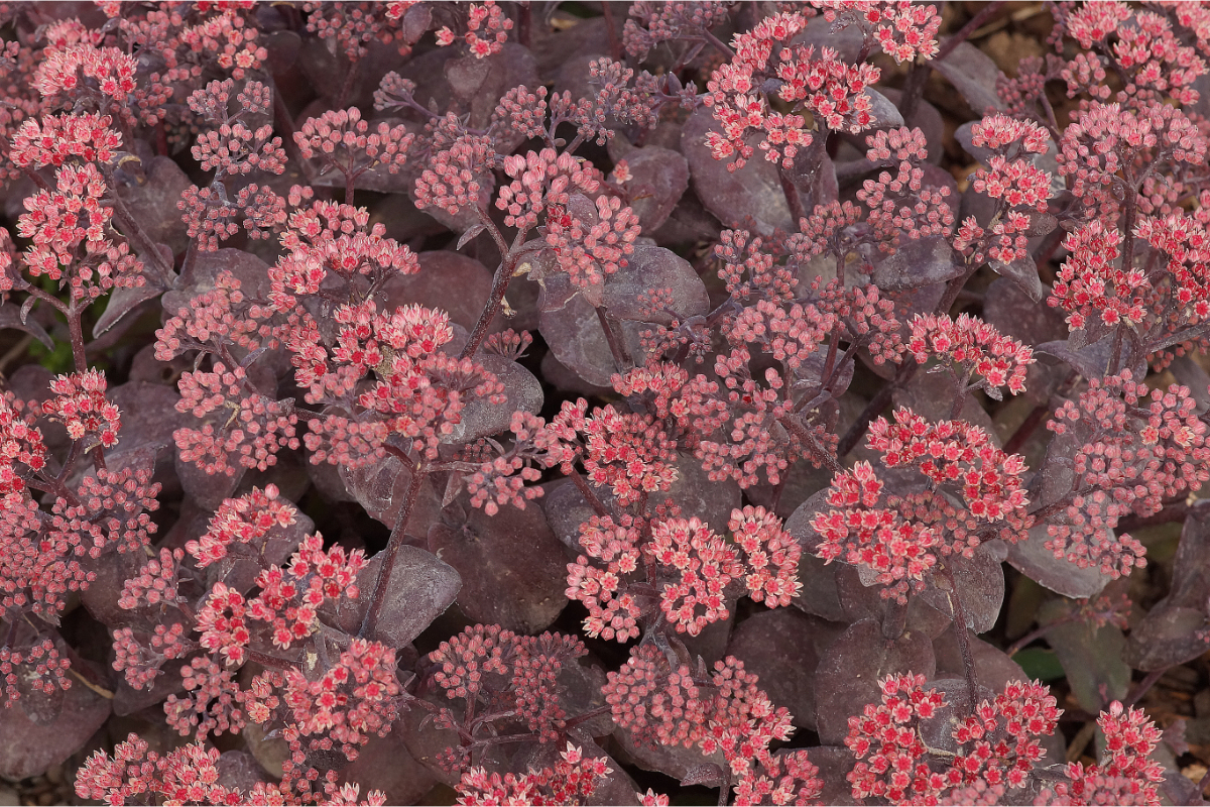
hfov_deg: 13.7
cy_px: 404
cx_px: 605
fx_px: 5041
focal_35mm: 150
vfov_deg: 9.1
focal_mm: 100
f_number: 9
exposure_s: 1/160
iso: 640
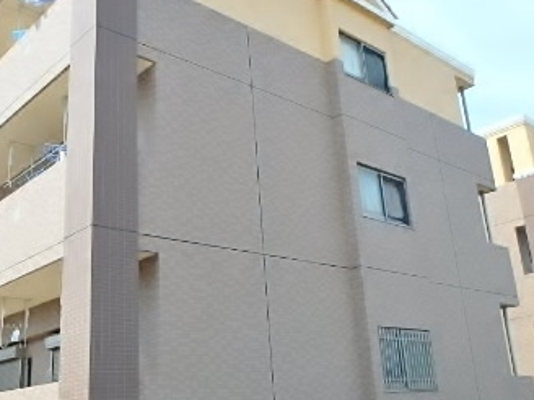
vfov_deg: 35.1
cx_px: 238
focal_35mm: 41
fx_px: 632
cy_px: 189
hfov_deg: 45.7
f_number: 3.5
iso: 125
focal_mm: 3.7
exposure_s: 1/500
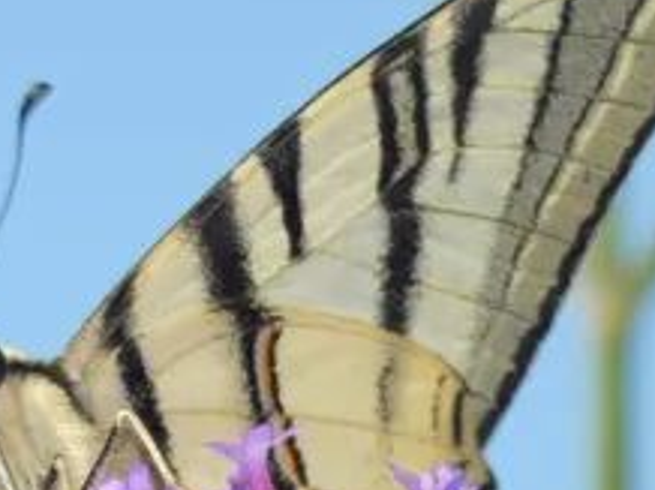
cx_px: 57
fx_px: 10490
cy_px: 532
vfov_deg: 2.7
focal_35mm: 555
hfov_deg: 3.6
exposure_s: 1/125
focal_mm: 33.9
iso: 80
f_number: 5.5
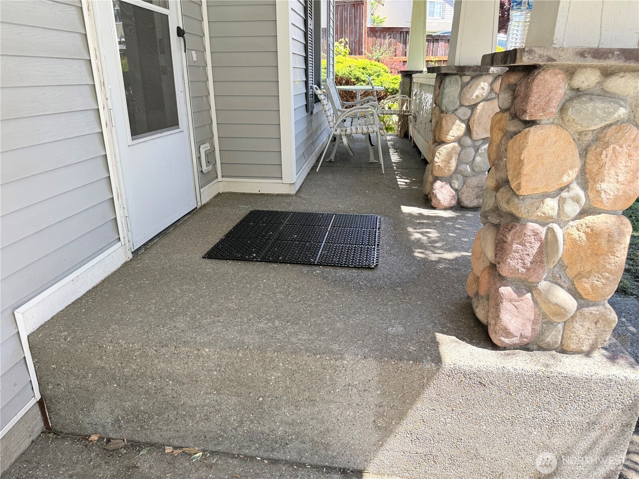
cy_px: 240
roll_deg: +0.3
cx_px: 320
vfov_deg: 56.8
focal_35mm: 24
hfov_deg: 71.6
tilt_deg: -18.8
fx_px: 443
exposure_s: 1/649
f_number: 1.78
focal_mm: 6.76
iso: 100
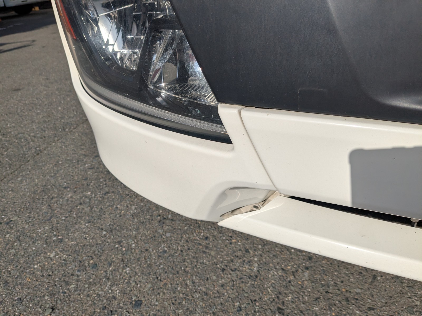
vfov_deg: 51.4
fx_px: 329
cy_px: 158
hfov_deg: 65.3
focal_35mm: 27
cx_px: 211
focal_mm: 4.38
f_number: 1.73
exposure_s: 1/7812
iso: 66
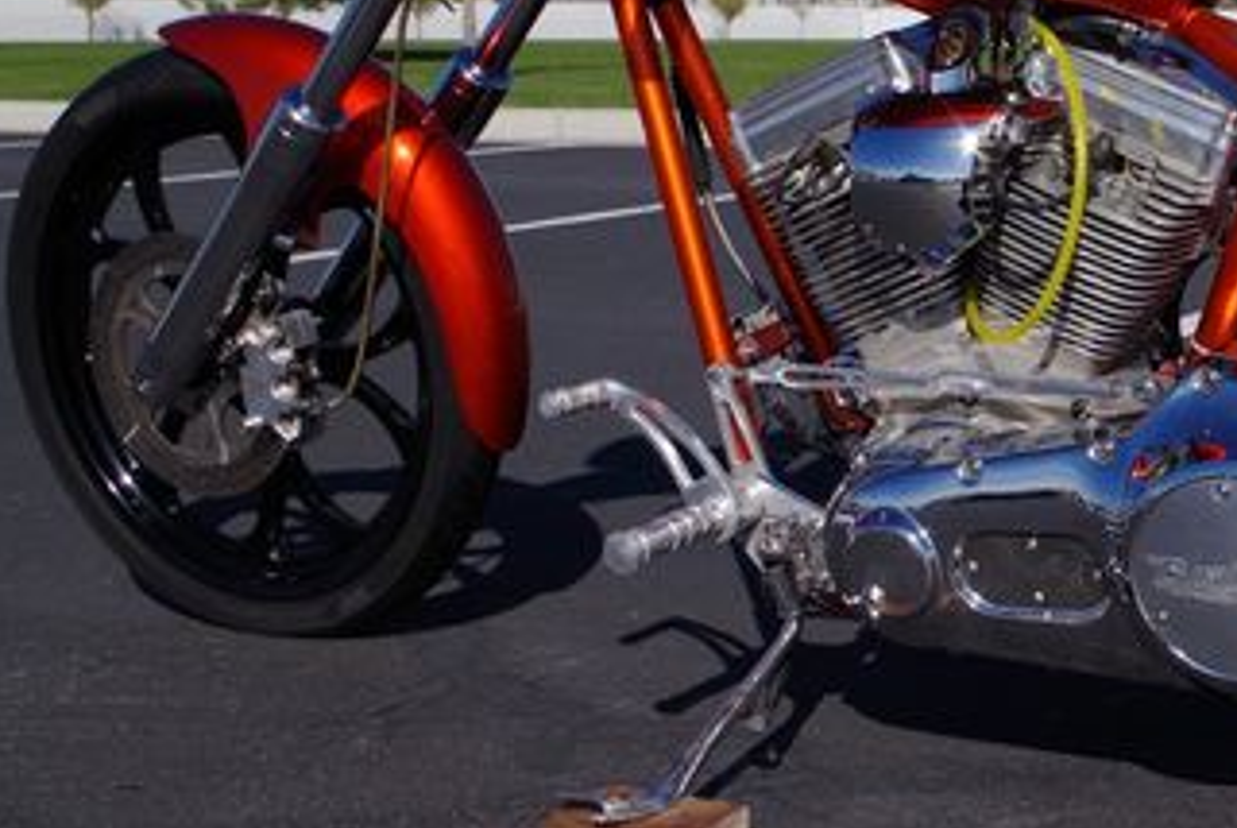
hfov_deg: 27.9
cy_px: 141
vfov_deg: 19.8
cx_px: 1225
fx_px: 2339
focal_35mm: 68
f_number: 9
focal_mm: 23.13
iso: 200
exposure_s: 1/640
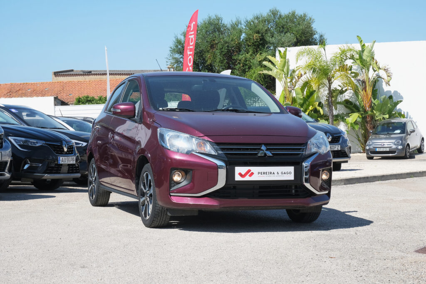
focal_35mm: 67
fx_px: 793
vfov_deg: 20.3
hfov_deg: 30.1
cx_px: 213
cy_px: 142
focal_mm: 44.5
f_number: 9
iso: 160
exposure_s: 1/200
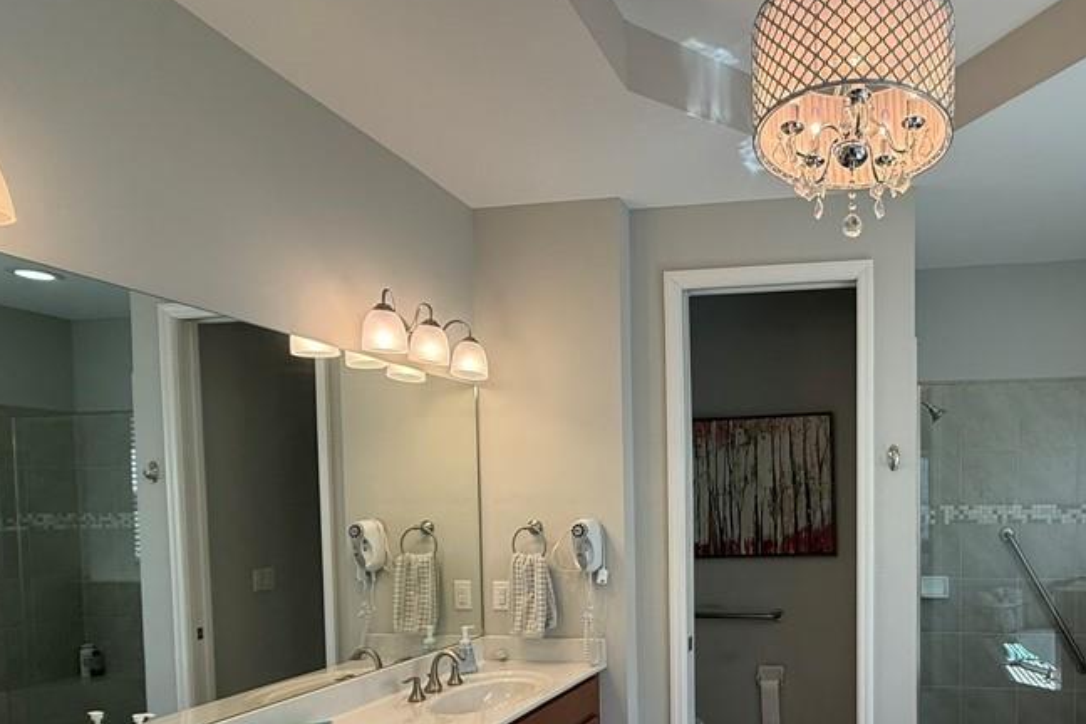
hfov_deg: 71.7
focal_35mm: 23
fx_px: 694
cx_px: 794
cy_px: 538
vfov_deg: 52.8
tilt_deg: -1.9
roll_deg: -0.1
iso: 125
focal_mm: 2.22
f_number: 2.2
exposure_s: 1/120
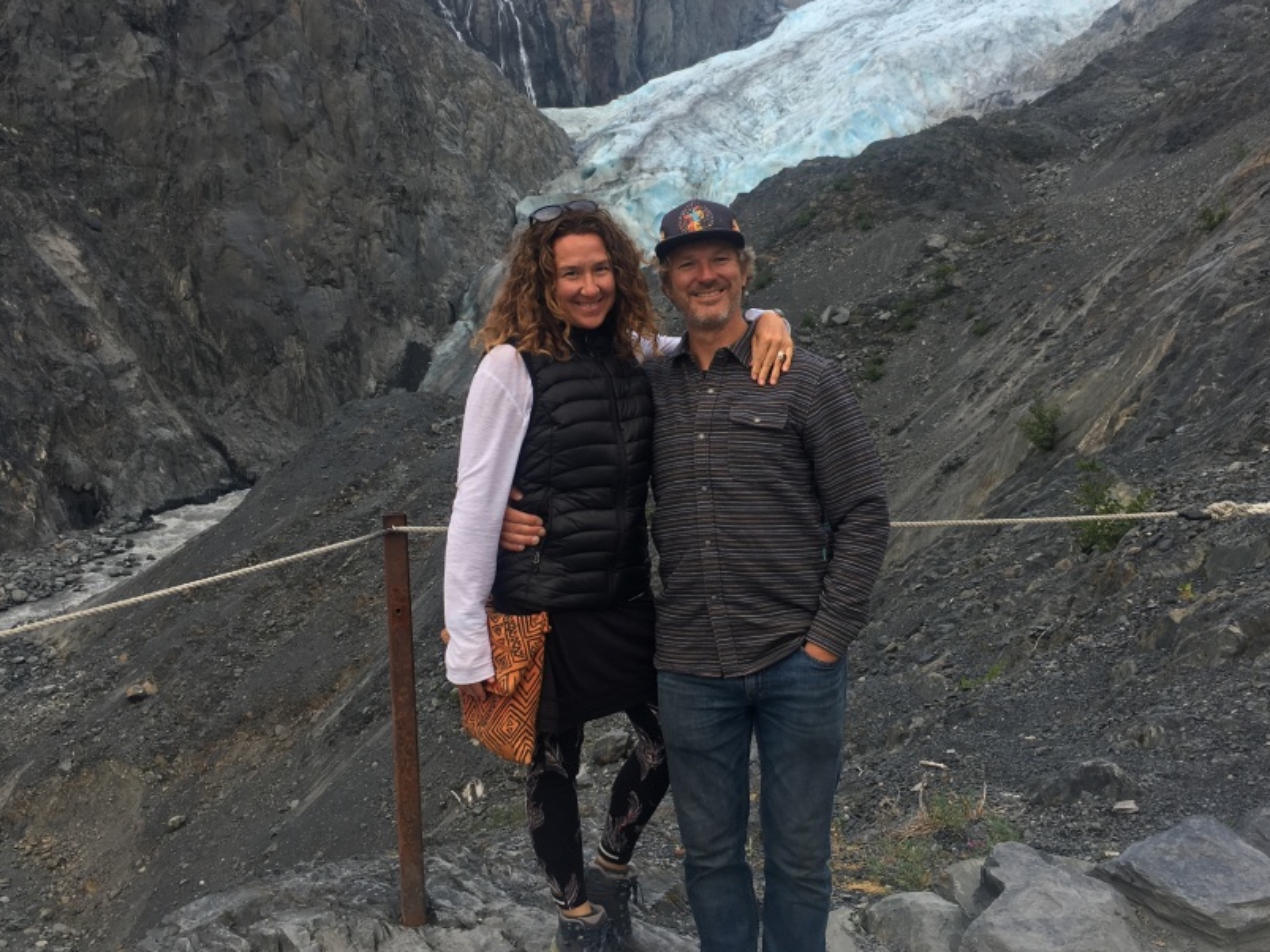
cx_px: 658
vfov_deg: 38.6
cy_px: 408
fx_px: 1357
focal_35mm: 37
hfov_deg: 50.1
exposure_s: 1/425
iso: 25
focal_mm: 4.15
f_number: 2.2
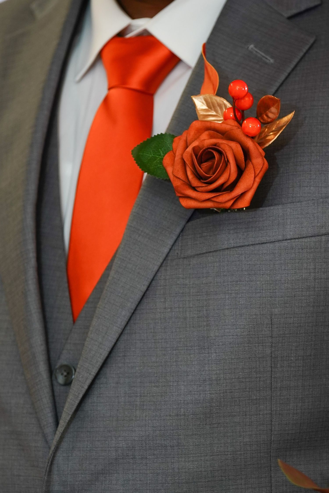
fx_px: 3370
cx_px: 164
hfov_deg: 5.6
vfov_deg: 8.4
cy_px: 246
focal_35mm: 246
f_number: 3.2
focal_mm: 164
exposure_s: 1/125
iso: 500
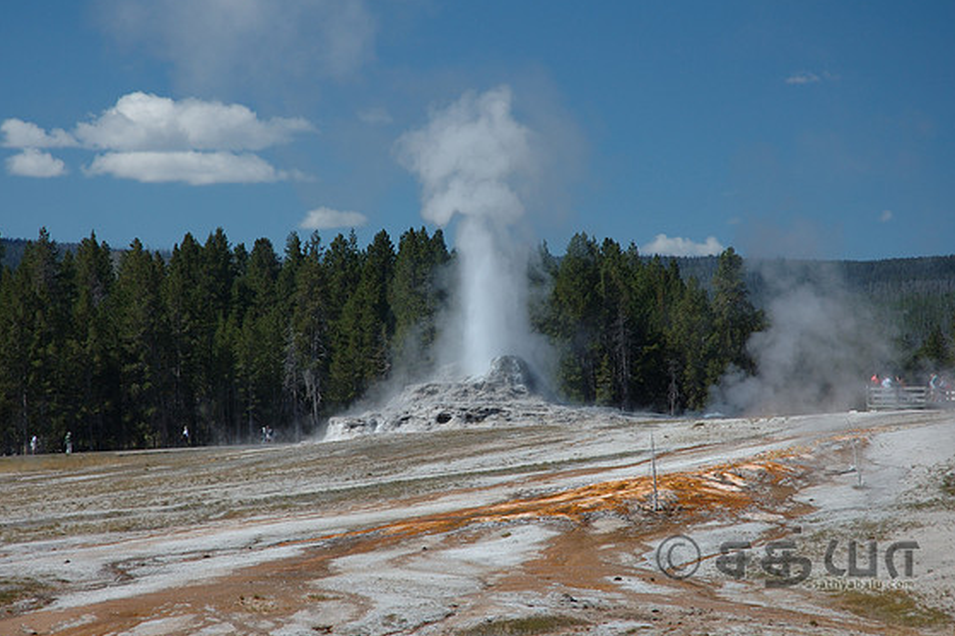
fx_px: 2890
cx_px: 478
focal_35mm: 109
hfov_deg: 18.8
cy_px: 321
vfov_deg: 12.6
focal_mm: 70
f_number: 7.1
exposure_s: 1/200
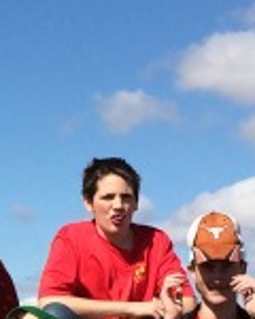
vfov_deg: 9.9
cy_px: 359
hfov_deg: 7.9
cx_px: -104
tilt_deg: -2.2
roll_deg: -1.6
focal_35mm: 193
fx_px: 1821
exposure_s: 1/2933
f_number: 2.2
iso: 32
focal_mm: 4.15
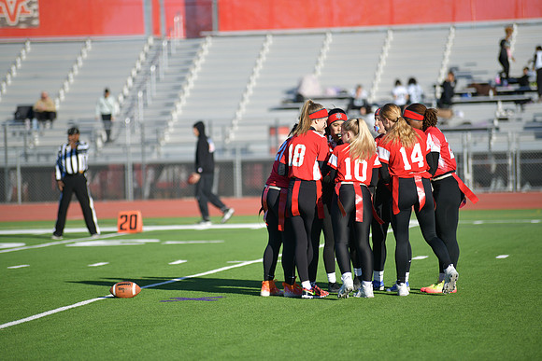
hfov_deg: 10.3
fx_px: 3012
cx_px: 271
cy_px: 180
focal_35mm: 200
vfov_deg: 6.9
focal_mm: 200
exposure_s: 1/1600
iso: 64
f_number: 2.8
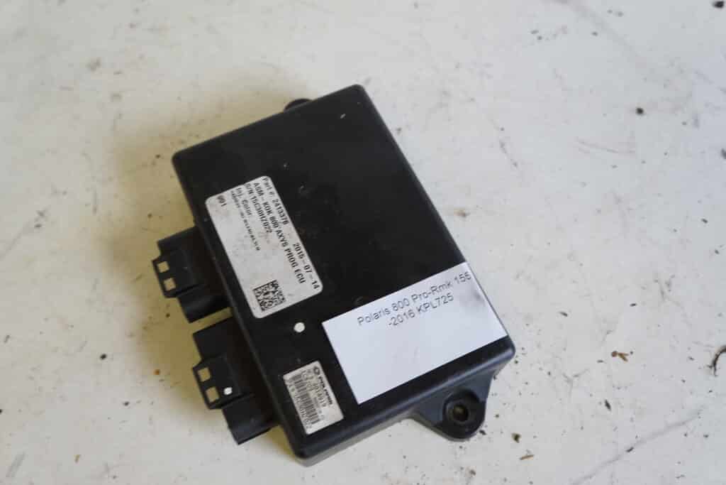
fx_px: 605
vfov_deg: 43.6
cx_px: 363
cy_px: 242
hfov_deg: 61.9
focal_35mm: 30
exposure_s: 1/60
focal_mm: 20
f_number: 4
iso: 640
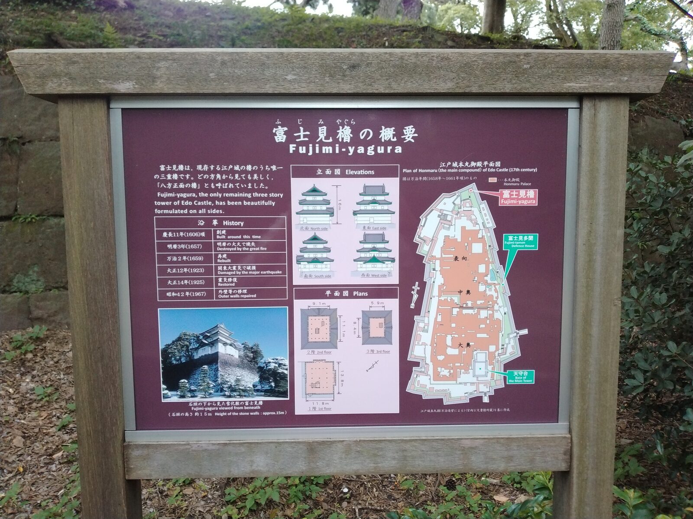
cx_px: 346
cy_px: 260
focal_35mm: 27
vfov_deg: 51.4
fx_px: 541
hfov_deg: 65.3
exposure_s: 1/60
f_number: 1.8
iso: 250
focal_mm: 3.61
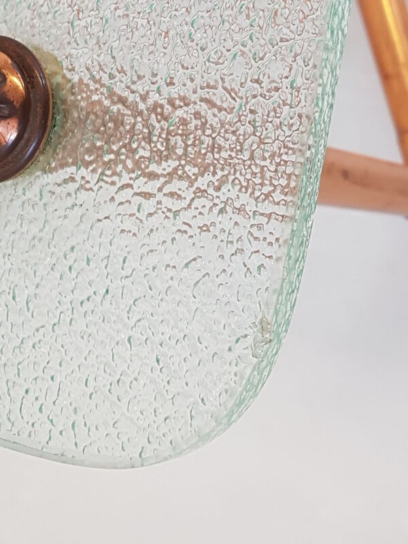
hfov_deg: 53.1
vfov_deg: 67.3
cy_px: 272
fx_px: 409
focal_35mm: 26
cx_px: 204
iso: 125
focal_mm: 4.2
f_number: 1.7
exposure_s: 1/50
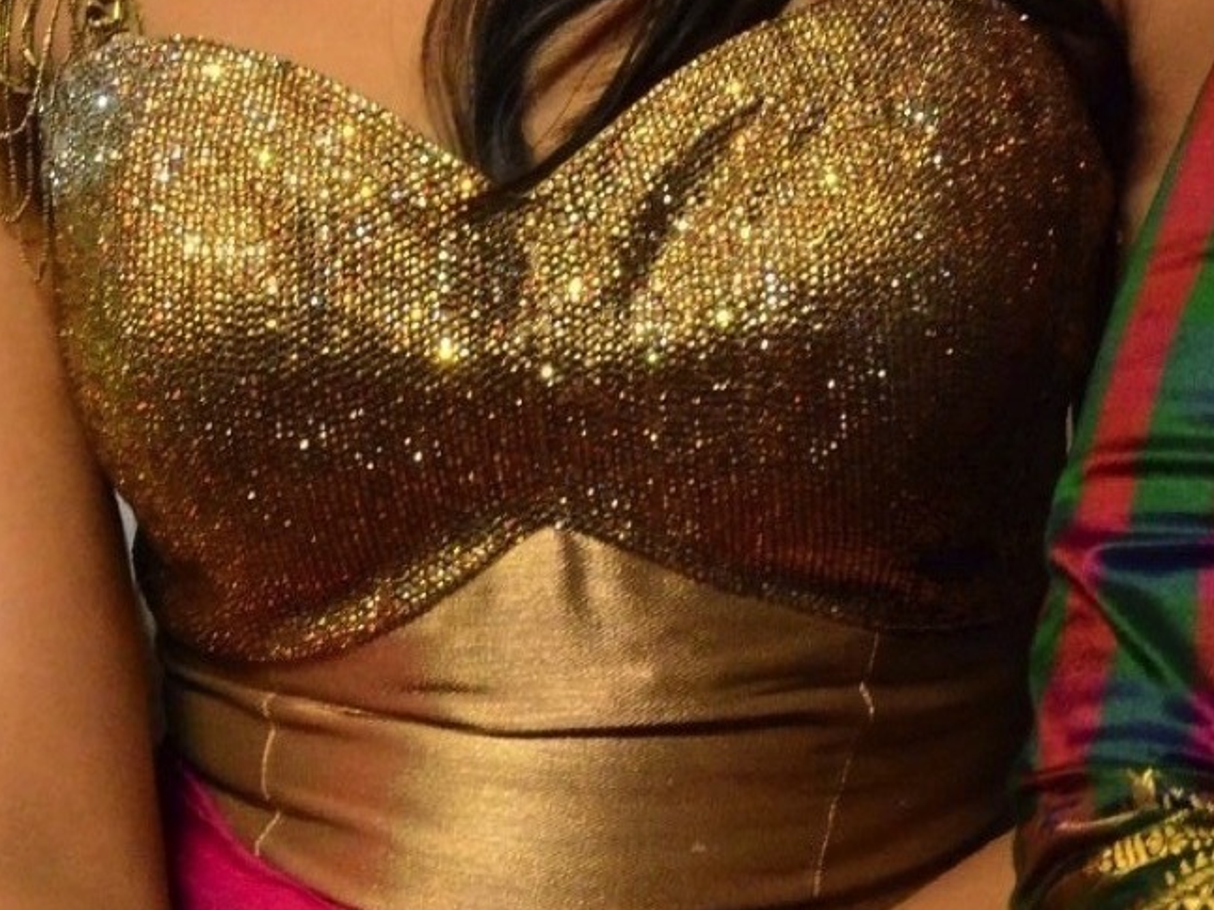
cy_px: 170
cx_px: 424
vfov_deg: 10.8
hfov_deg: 14.4
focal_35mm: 137
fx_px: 4804
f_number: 8
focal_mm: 34
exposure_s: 1/100
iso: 6400
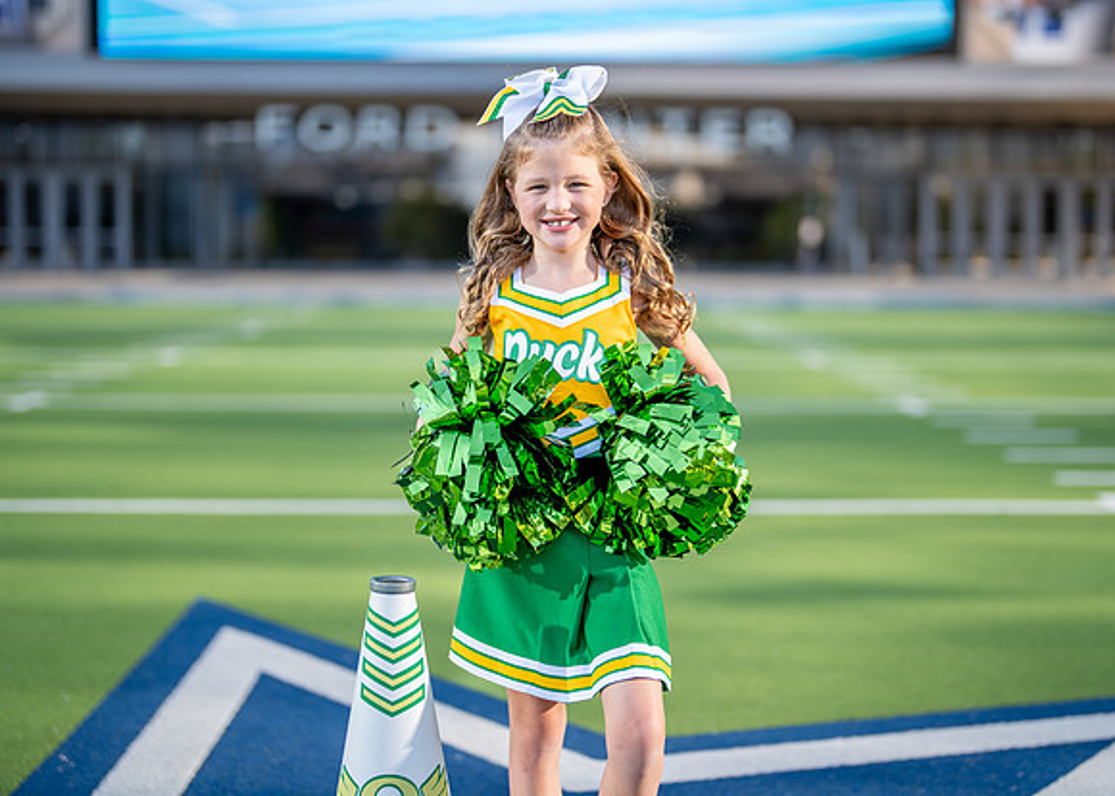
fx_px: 1912
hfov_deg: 32.5
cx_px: 594
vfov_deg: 23.5
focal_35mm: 60
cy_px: 353
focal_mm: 50
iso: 100
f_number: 1.2
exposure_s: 1/2500
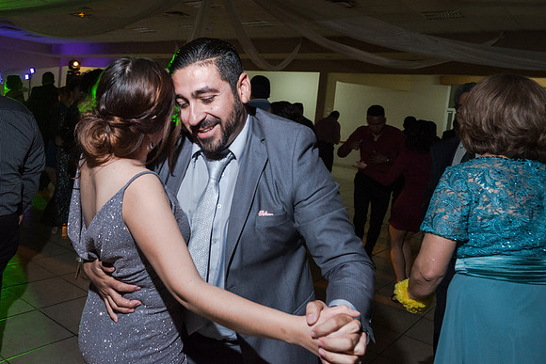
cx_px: 196
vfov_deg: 40.8
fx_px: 486
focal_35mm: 32
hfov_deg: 57.8
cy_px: 131
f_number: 5
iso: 1600
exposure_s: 1/125
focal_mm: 25
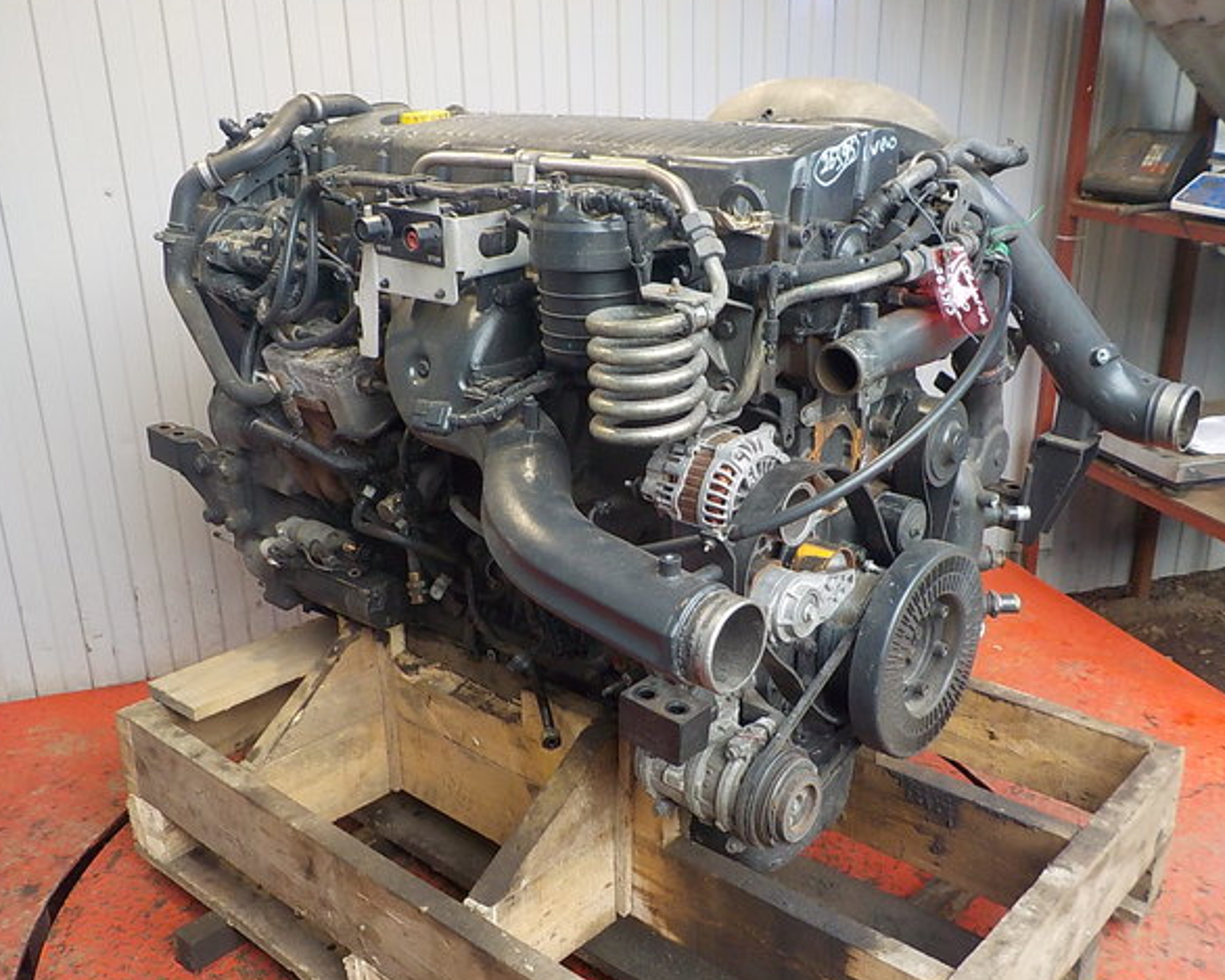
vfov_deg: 45.8
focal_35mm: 32
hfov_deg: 55.6
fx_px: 1160
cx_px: 638
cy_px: 489
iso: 250
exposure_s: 1/30
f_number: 3.3
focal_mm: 4.1
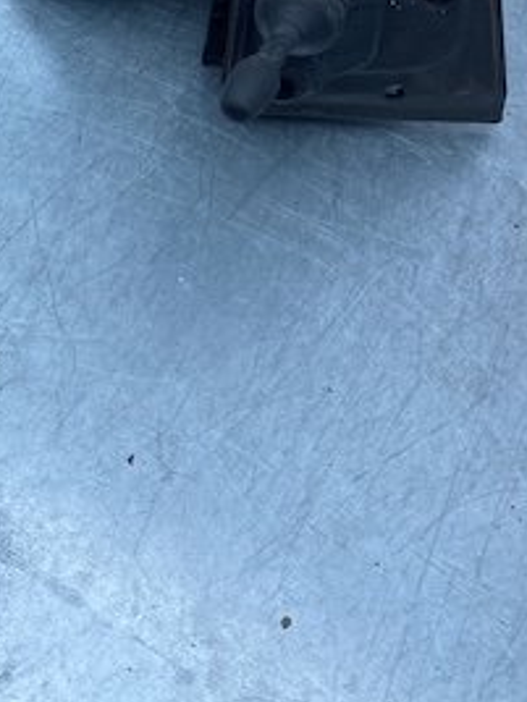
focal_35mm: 62
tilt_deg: -46.6
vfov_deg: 29.3
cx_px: 29
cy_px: 10
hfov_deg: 22.9
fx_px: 1259
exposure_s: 1/1082
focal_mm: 4.25
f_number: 1.8
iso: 32
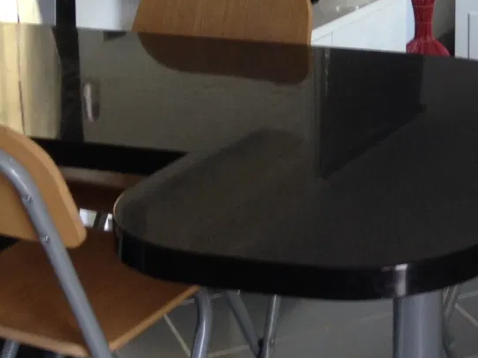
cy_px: -80
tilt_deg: -8.5
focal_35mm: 103
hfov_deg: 17.6
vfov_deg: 13.9
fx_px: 1422
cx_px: 655
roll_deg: -2.0
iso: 50
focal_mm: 4.28
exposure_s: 1/24
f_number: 2.4
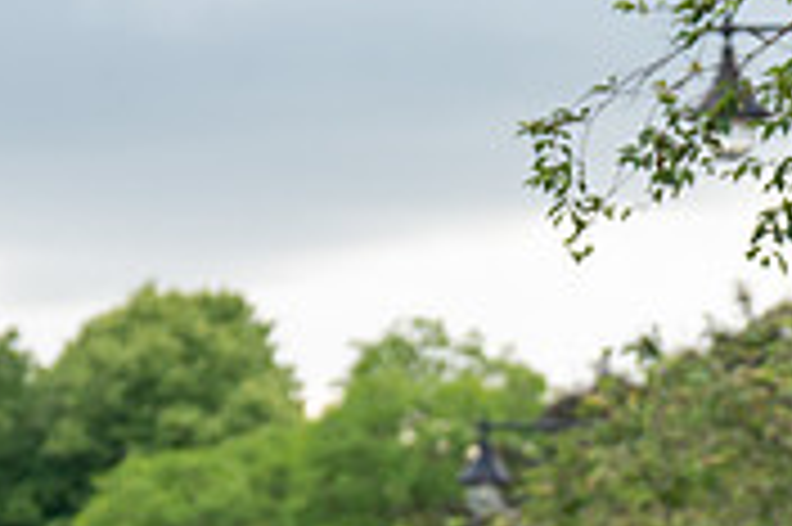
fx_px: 9539
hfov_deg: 4.8
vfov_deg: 3.1
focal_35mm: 434
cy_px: 981
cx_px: 526
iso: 640
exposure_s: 1/800
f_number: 2.8
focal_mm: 100
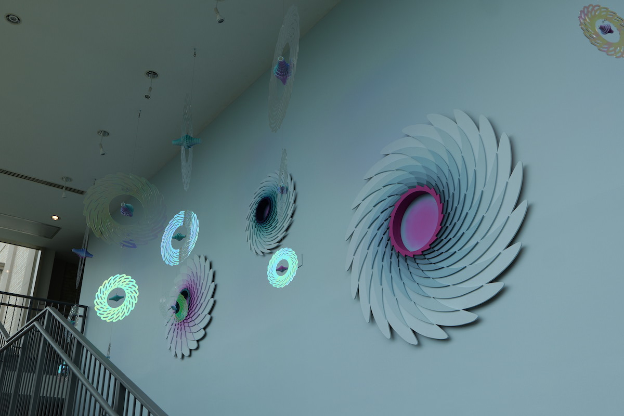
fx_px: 607
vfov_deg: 37.9
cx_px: 312
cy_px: 208
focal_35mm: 35
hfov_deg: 54.4
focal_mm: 35
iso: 100
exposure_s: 1/200
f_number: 3.5
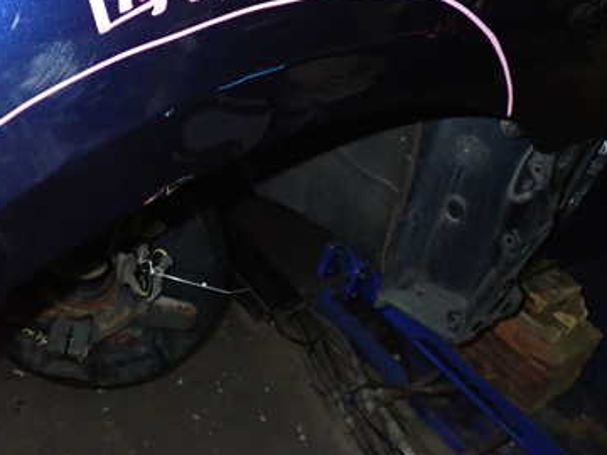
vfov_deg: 29.0
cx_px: 216
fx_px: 877
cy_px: 167
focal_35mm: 50
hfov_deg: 37.9
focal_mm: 5.4
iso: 800
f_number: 6.3
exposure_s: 1/30
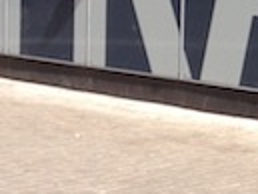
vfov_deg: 7.6
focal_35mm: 195
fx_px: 1455
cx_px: 496
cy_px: -52
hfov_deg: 9.5
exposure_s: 1/1200
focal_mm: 4.28
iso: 64
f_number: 2.4
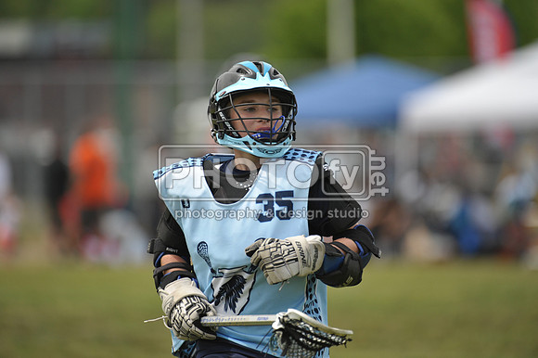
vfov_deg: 3.4
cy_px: 179
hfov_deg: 5.2
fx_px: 5974
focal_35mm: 400
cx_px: 269
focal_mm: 400
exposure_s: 1/3200
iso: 800
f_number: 4
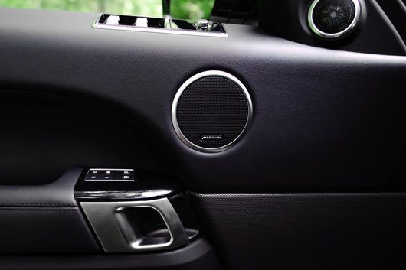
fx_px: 327
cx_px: 176
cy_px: 145
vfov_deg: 44.9
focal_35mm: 29
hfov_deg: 63.4
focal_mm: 24
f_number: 2.8
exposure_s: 1/640
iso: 500
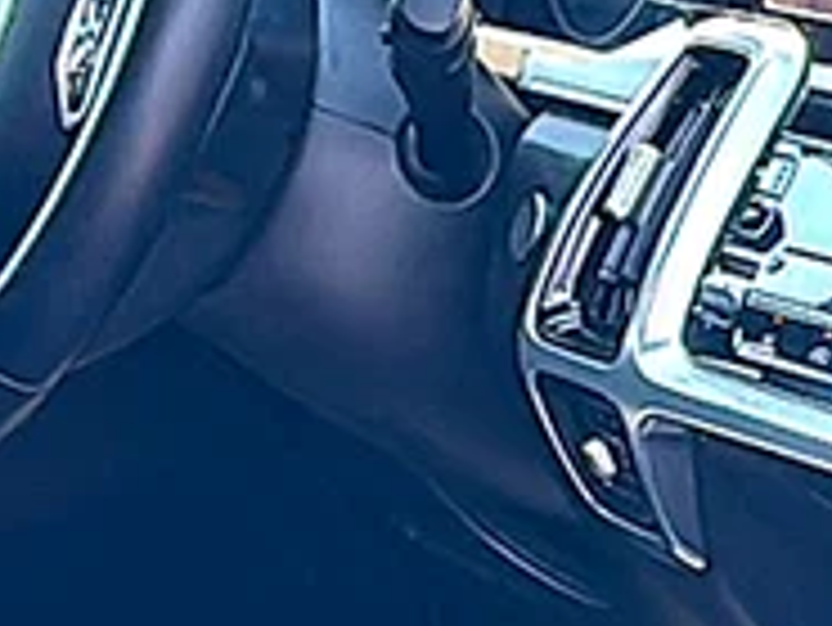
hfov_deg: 12.5
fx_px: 3632
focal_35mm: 151
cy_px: 561
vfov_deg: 9.8
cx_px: 1174
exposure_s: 1/343
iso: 100
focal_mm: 6.86
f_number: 1.78
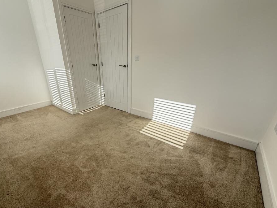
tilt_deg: -21.7
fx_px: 128
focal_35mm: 16
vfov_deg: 78.0
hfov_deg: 94.2
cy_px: 112
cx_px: 125
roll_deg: +2.1
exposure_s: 1/363
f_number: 2.2
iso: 50
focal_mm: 2.22
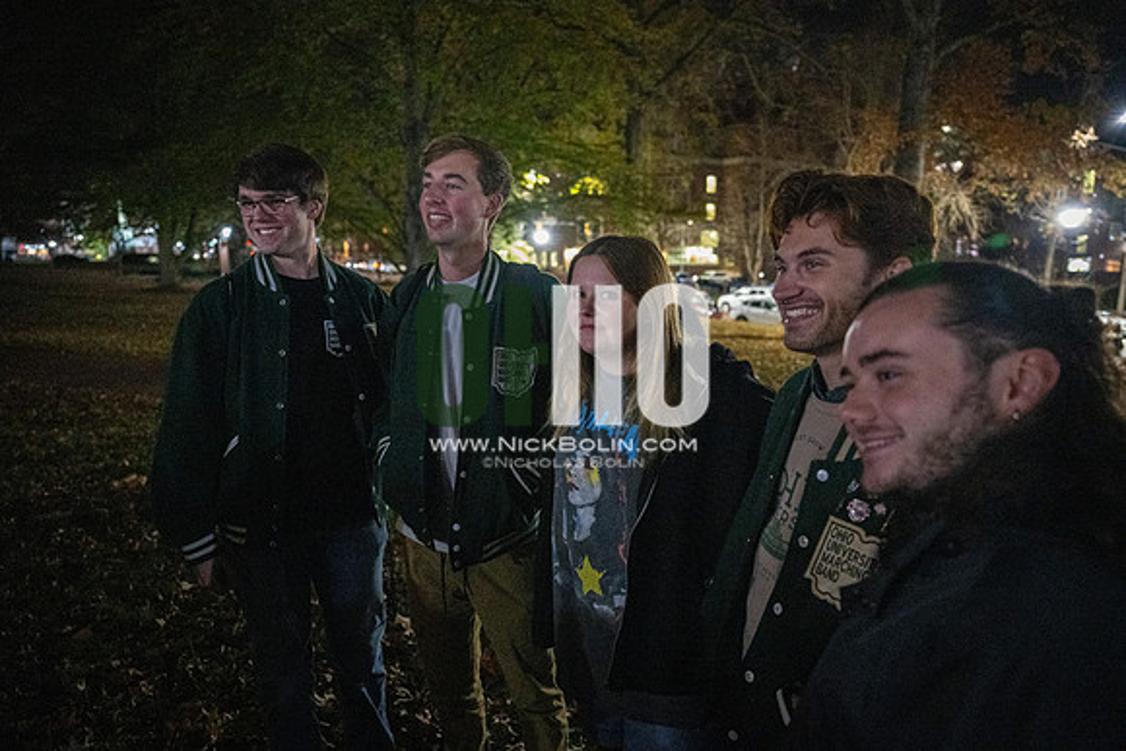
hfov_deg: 73.7
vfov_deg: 53.2
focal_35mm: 24
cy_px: 376
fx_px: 751
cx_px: 563
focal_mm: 24
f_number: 2.8
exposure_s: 1/60
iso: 20000
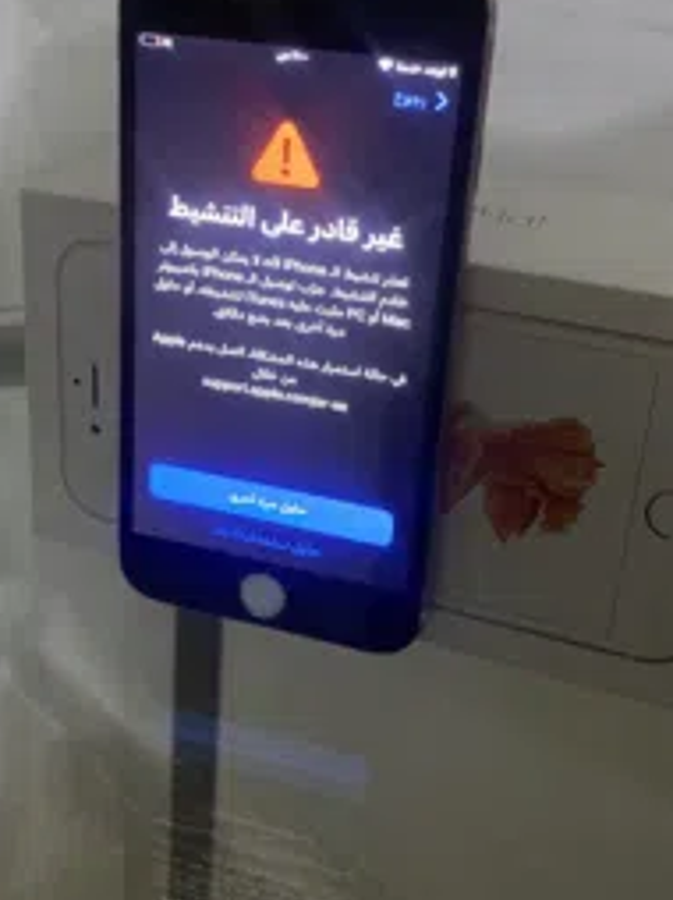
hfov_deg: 35.0
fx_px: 1065
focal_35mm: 41
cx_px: 287
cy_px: 287
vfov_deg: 45.0
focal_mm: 4.25
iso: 500
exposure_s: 1/25
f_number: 1.8
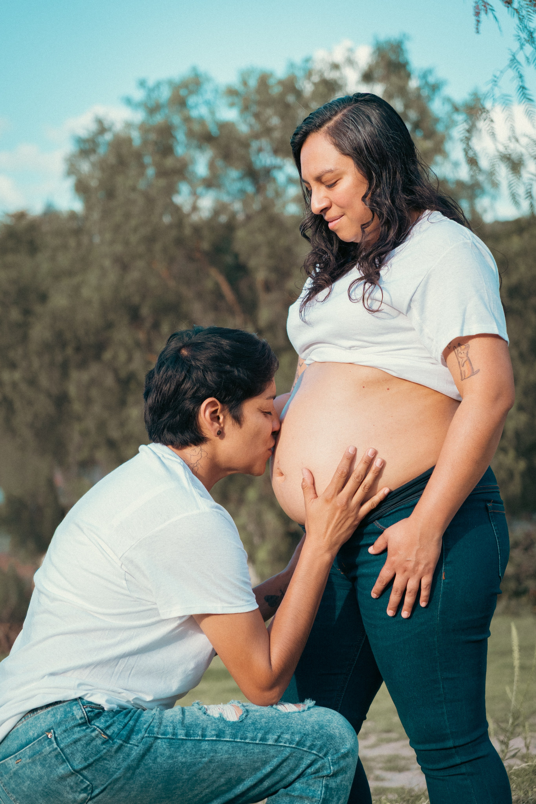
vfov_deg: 27.0
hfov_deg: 18.2
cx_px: 268
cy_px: 402
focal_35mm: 75
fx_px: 1675
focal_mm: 50
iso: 250
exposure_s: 1/1000
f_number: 2.8
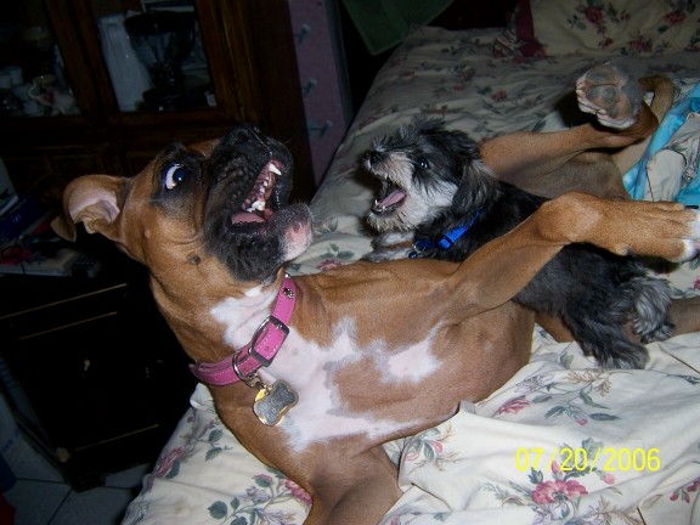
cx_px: 350
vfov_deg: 42.9
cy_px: 262
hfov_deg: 55.4
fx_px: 667
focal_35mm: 33
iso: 80
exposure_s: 1/60
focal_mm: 5.5
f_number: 2.8
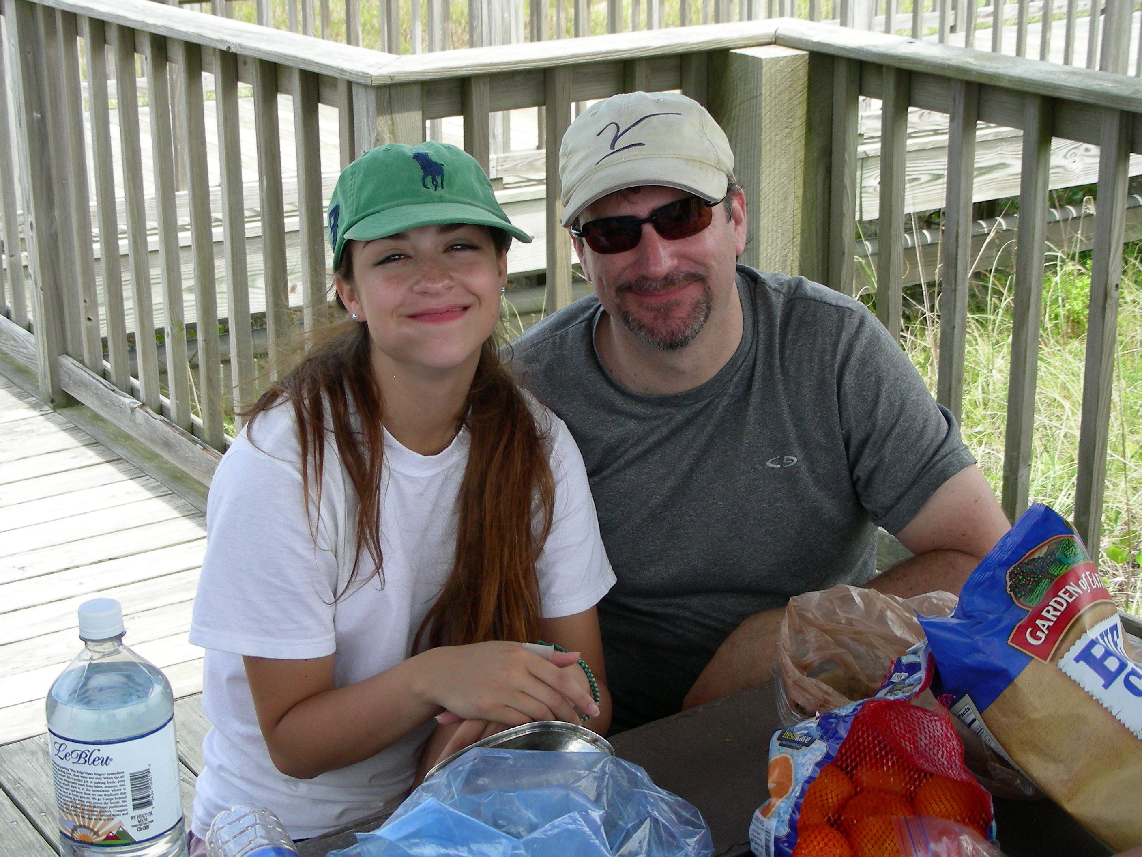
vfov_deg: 23.3
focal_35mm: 63
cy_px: 428
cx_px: 571
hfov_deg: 30.7
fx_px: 2078
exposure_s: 1/275
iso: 50
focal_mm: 10.5
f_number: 4
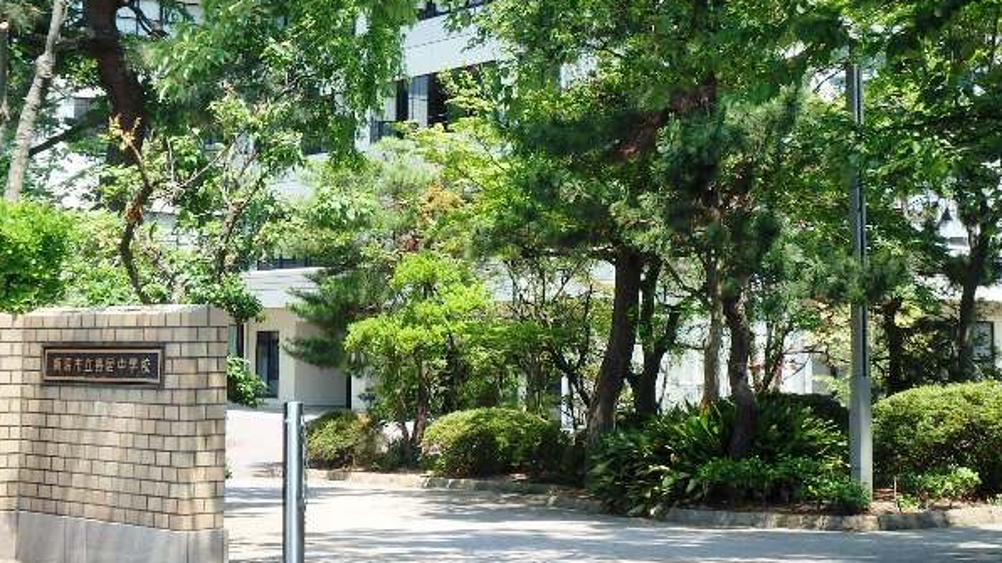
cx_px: 466
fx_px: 1647
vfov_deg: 19.4
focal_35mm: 62
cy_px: 192
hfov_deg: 33.8
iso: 125
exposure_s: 1/200
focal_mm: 9.4
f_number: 5.2
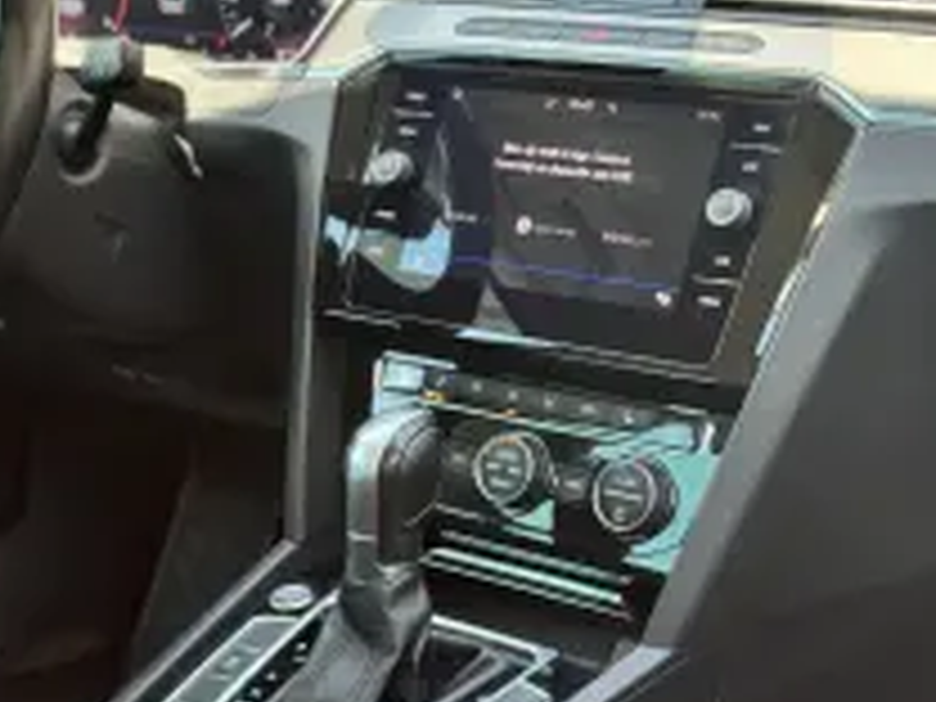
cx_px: 256
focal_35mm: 83
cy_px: 333
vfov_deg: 17.8
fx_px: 2244
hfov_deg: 23.4
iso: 80
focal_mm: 6.76
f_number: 1.78
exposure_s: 1/164
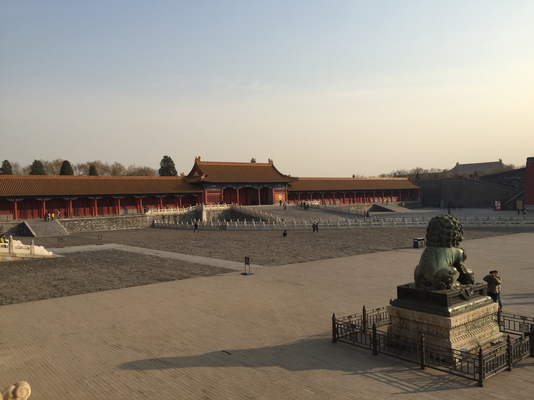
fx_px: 447
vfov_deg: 48.2
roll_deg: +1.6
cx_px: 267
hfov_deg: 61.7
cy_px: 200
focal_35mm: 29
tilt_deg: -0.2
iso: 32
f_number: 2.2
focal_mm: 4.15
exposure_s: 1/1980
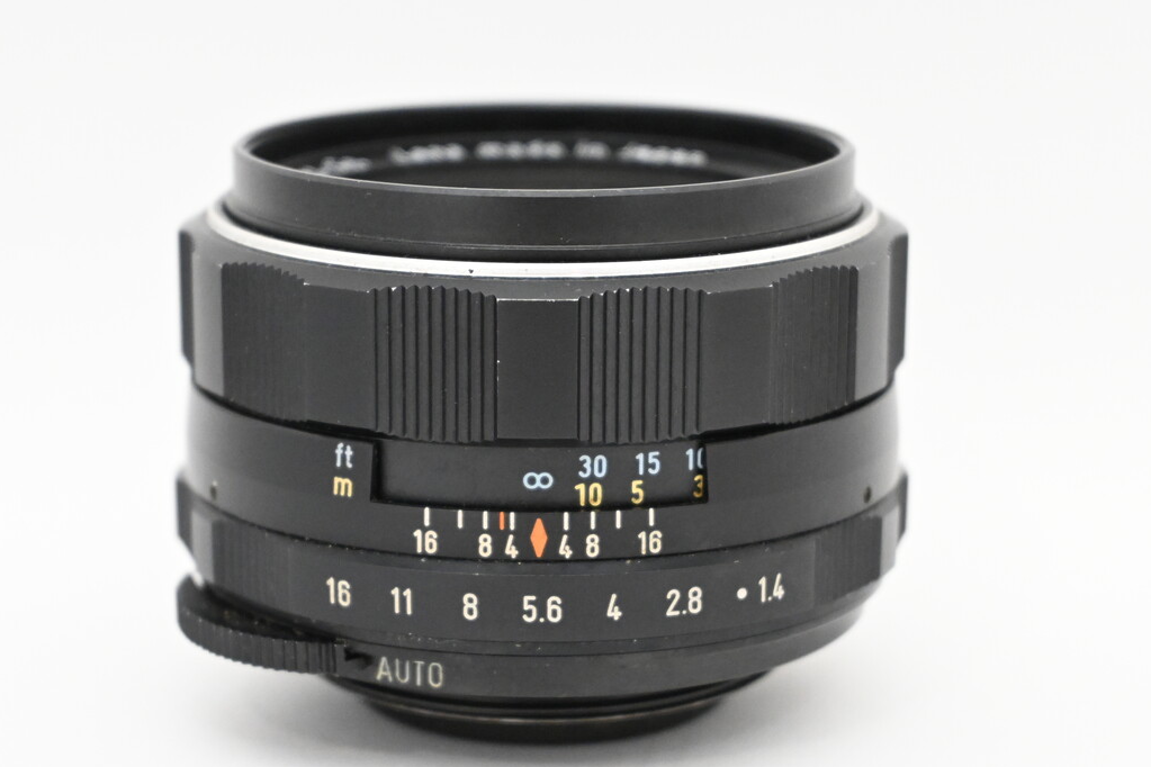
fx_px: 2813
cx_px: 527
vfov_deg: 15.5
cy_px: 440
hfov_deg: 23.1
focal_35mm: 88
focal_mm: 50
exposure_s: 1/100
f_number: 6.3
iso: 5000
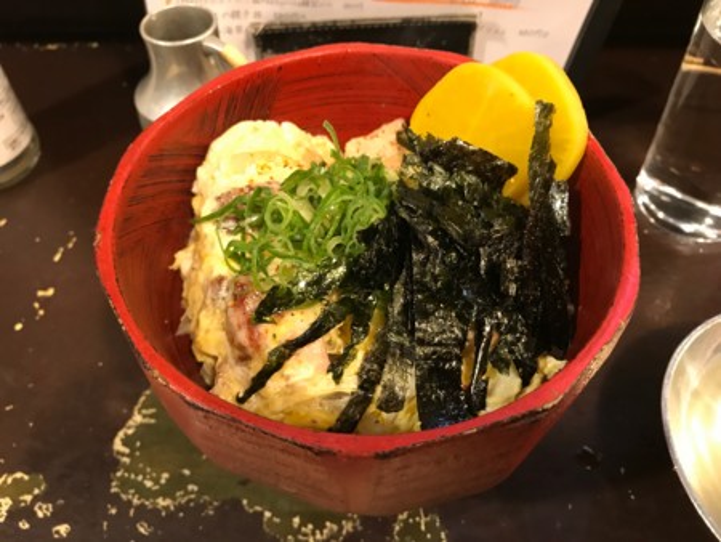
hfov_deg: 63.4
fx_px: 584
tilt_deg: -52.4
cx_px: 360
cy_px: 271
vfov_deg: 49.8
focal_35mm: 28
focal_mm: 3.99
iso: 100
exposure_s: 1/9
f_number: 1.8
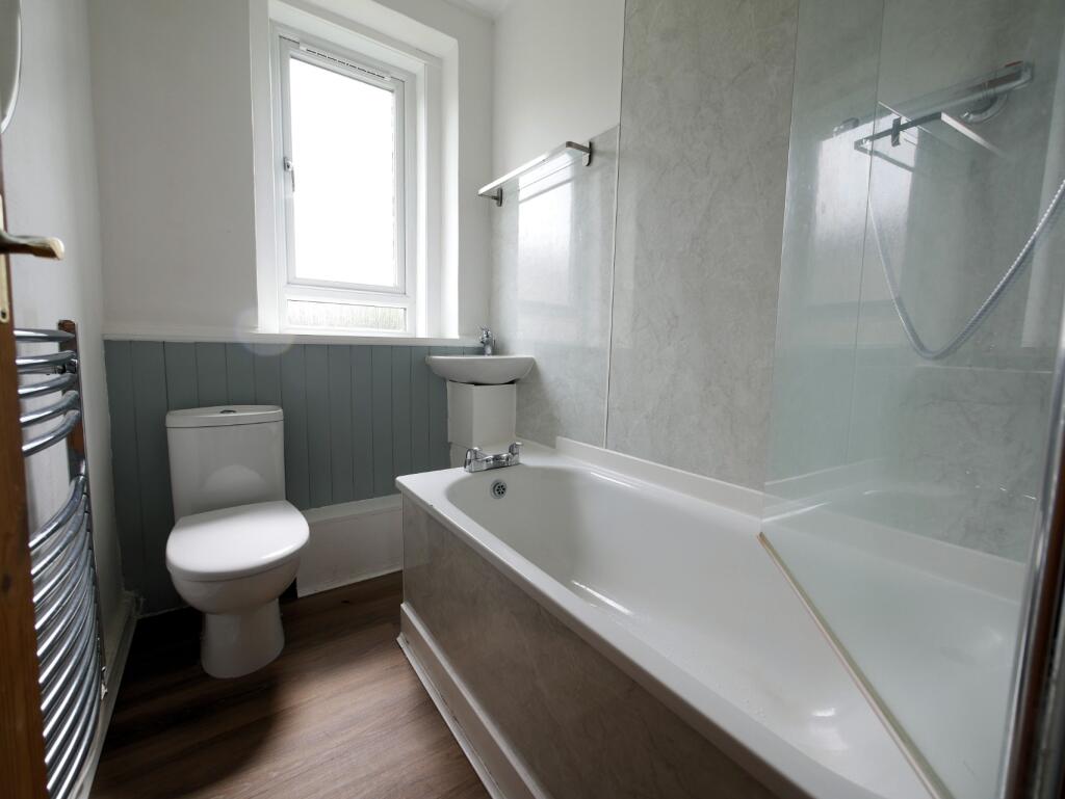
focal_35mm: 14
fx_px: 431
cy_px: 400
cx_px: 532
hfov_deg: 102.0
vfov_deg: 85.7
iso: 200
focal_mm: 7
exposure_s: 1/80
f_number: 4
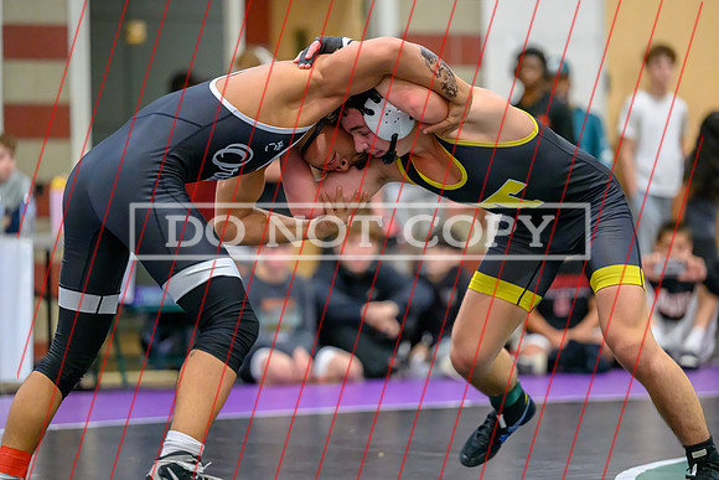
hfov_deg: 12.9
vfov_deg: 8.7
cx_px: 349
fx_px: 3169
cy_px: 234
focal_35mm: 159
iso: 8000
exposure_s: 1/640
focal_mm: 150
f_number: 2.8
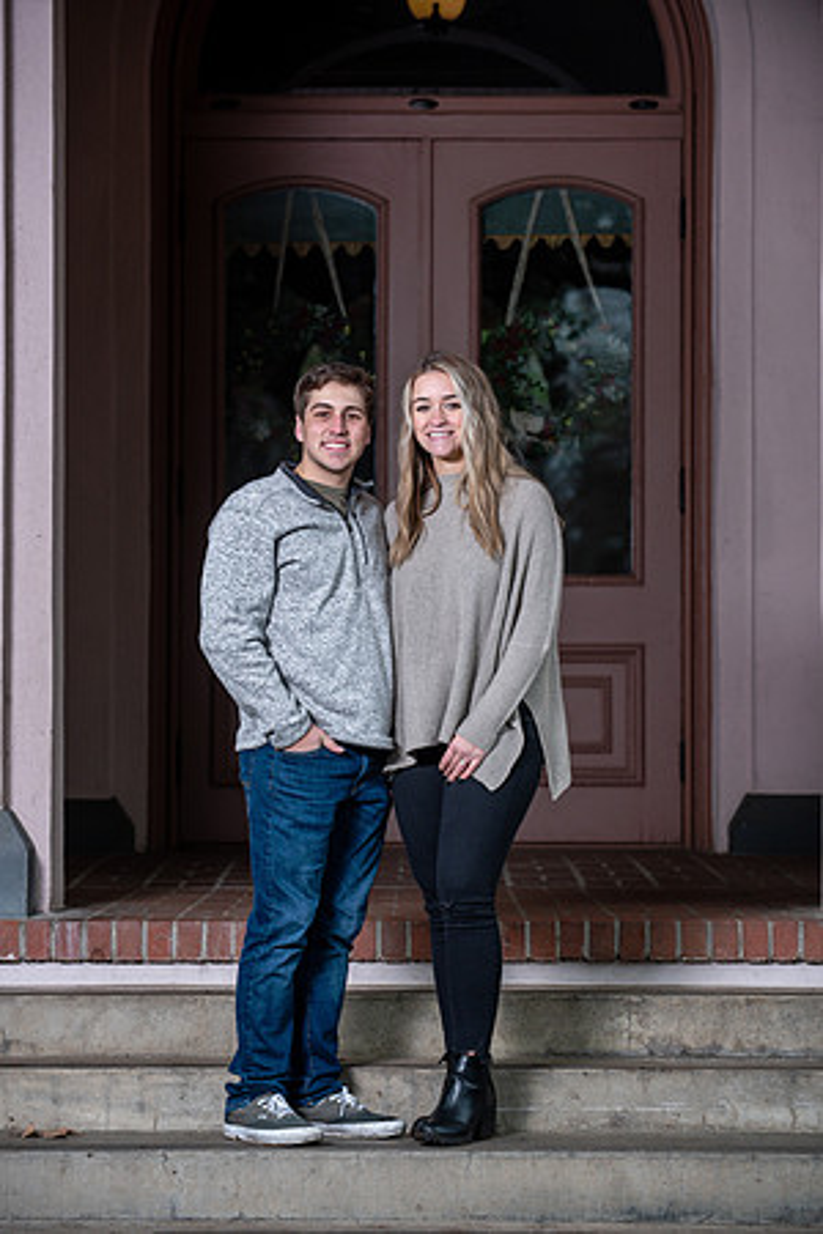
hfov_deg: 11.4
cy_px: 617
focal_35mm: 120
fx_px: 4115
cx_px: 412
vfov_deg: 17.1
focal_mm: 120
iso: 200
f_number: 4
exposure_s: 1/125
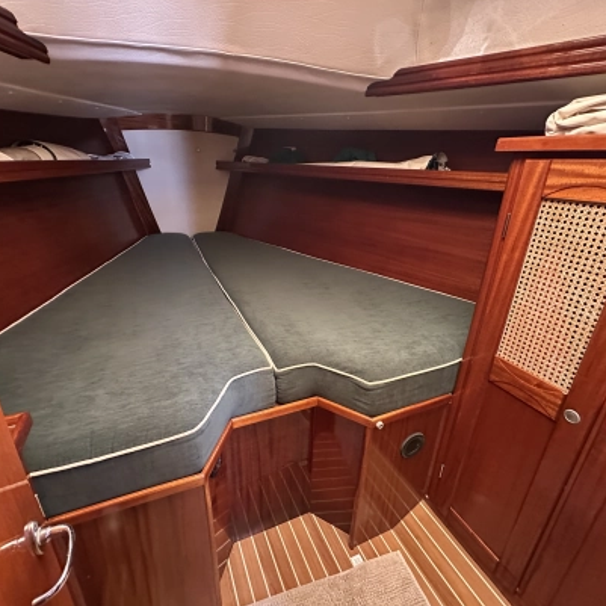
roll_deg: -2.2
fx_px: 337
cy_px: 295
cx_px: 286
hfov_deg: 83.9
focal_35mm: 17
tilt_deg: -21.9
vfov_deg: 84.0
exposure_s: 1/60
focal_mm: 2.22
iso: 1000
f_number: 2.2
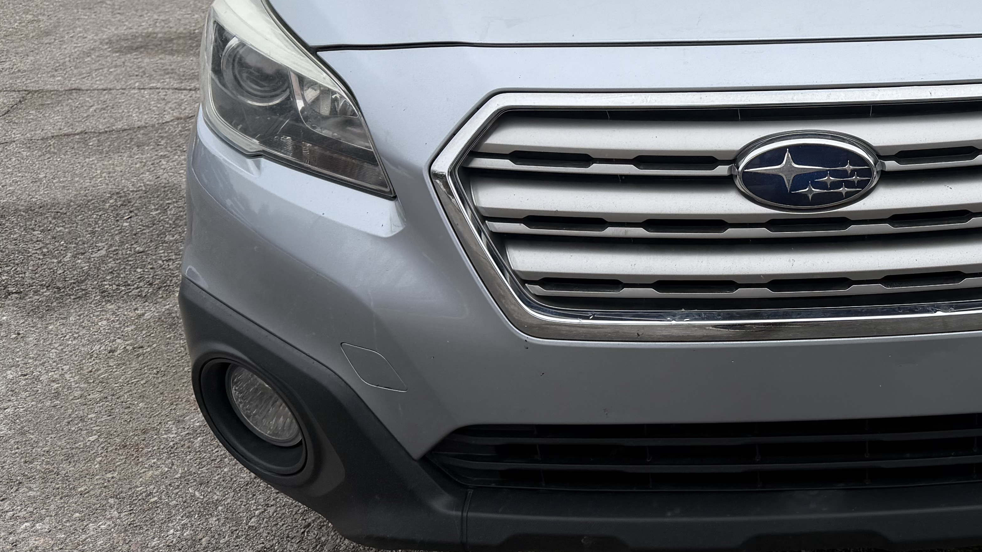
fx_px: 1250
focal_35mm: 48
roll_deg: -4.3
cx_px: 834
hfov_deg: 40.5
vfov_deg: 24.1
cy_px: 38
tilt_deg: -14.7
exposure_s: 1/1727
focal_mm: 6.76
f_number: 1.78
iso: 80
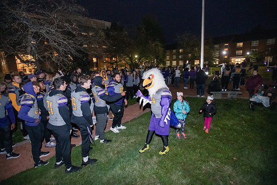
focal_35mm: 17
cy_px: 92
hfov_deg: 93.3
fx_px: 131
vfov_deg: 70.5
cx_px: 138
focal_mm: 17
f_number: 2.8
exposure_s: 1/60
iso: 12800
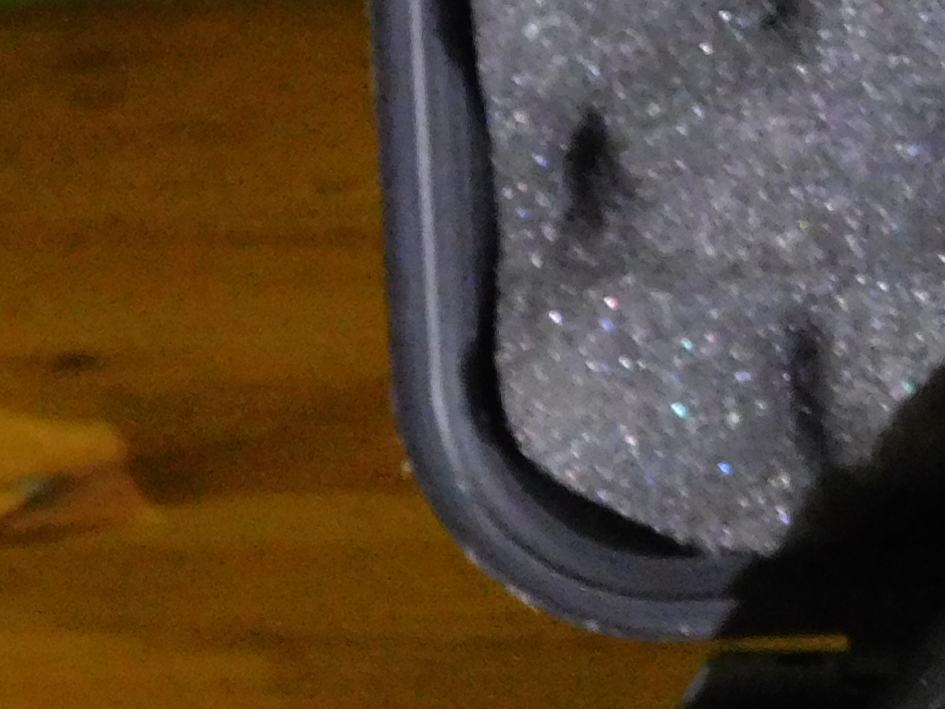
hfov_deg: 9.2
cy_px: 638
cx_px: 1765
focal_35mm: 204
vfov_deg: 7.3
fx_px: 5569
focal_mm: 9
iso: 800
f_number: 3.8
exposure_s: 1/8
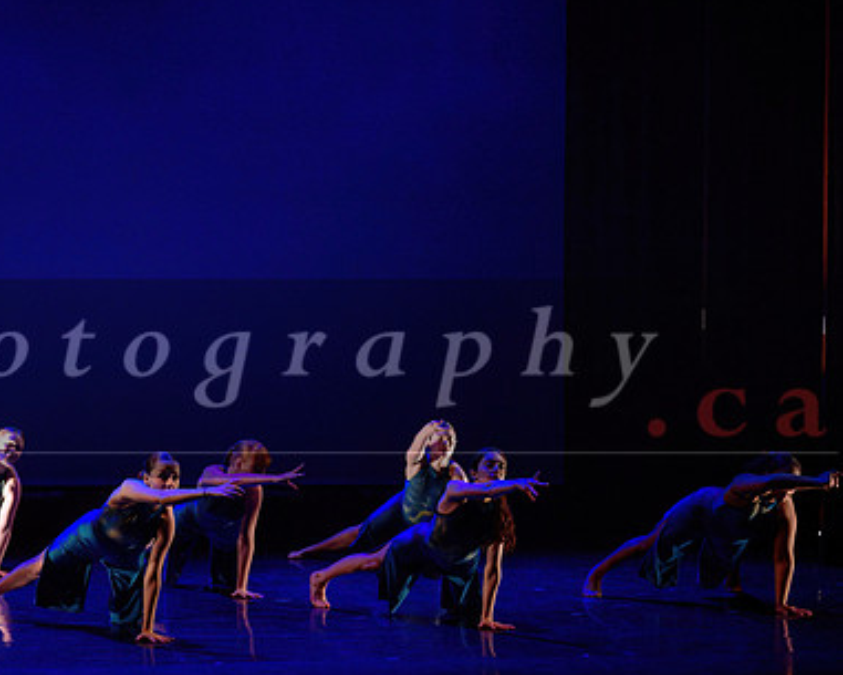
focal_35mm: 110
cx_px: 139
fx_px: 2745
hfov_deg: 17.3
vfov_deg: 14.0
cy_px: 321
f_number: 2.8
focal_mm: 70
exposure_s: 1/200
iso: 1600
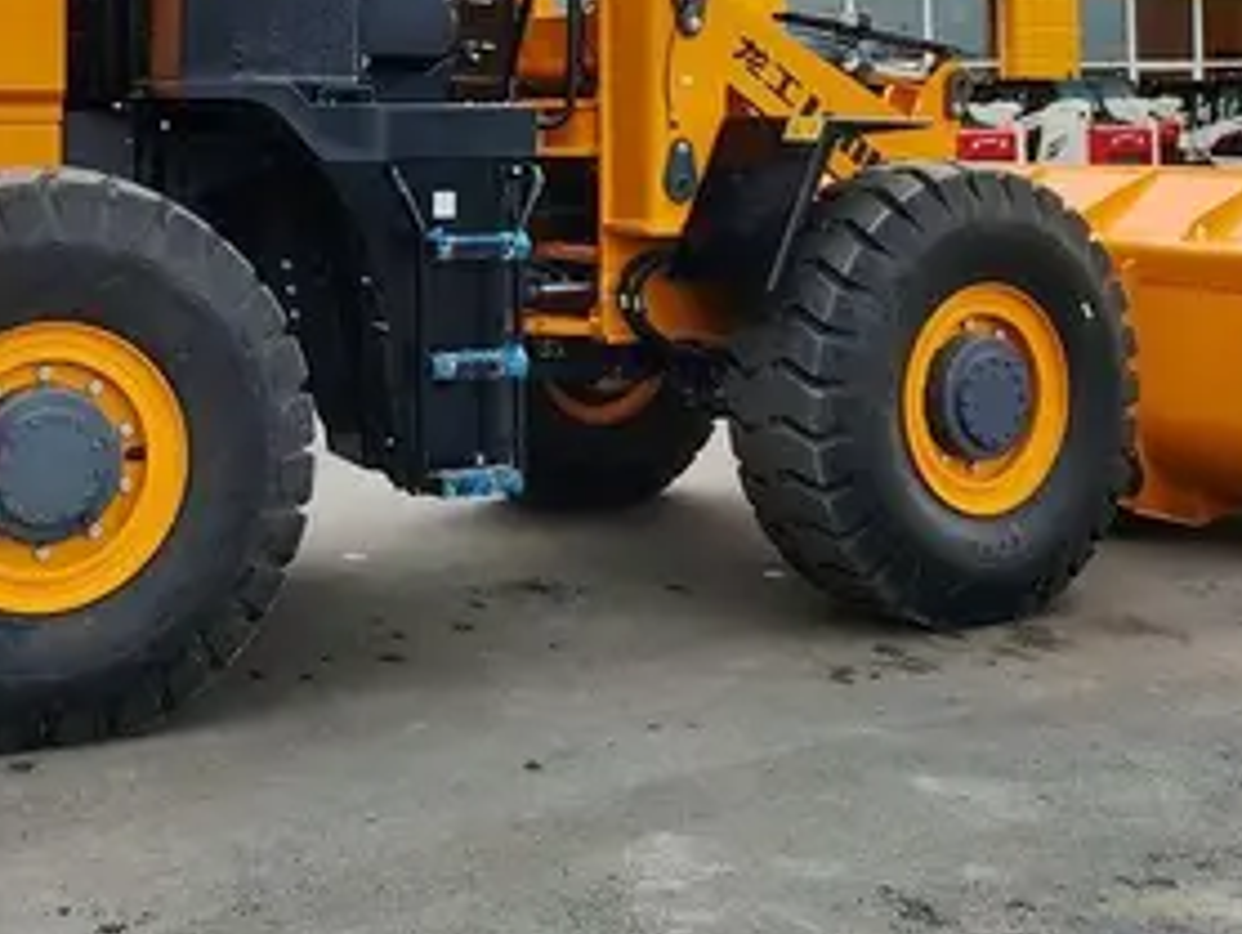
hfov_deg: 36.7
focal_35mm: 51
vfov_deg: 27.6
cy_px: 98
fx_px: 1831
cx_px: 335
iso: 50
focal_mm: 4.71
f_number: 1.79
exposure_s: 1/568
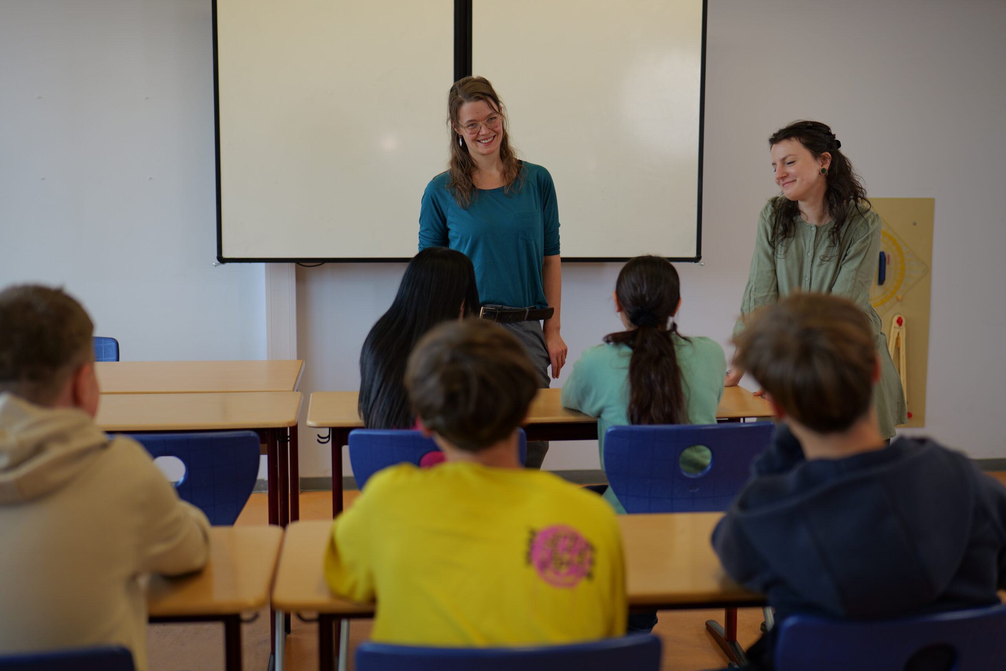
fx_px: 1397
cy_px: 336
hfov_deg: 39.6
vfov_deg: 27.0
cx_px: 503
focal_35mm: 50
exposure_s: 1/125
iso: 100
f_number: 2
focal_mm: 50
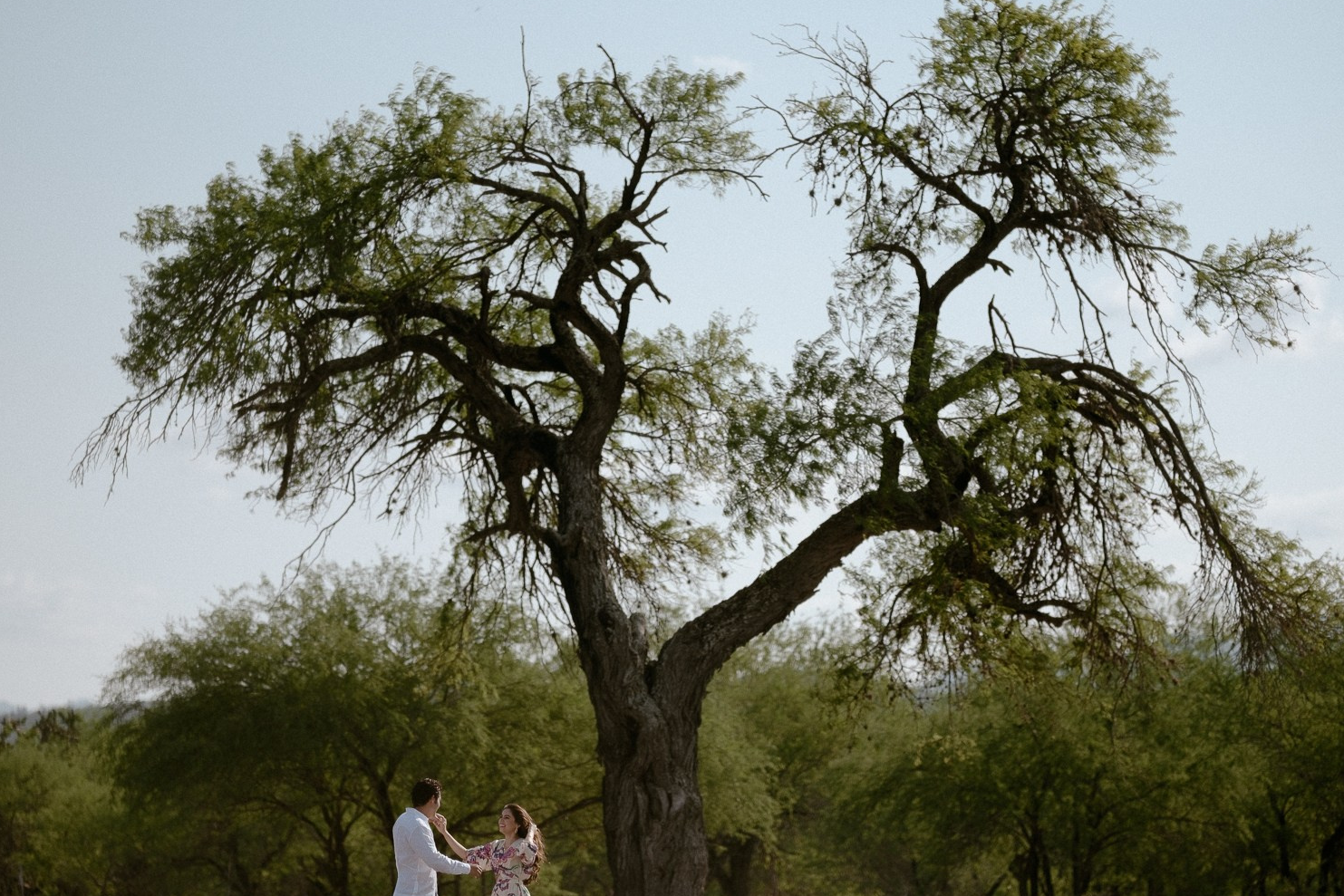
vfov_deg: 8.8
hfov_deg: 13.2
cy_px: 511
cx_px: 678
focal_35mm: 156
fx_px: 5824
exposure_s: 1/8000
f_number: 1.2
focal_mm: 75
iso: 160
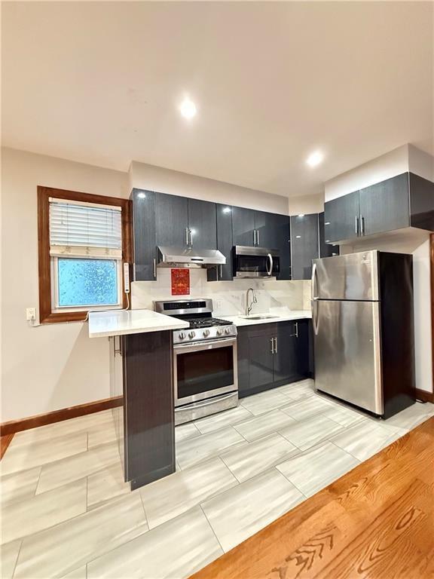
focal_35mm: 14
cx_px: 217
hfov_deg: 85.7
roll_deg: +2.0
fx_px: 234
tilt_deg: +0.5
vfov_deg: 102.1
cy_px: 290
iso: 1250
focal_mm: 2.22
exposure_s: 1/60
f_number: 2.2
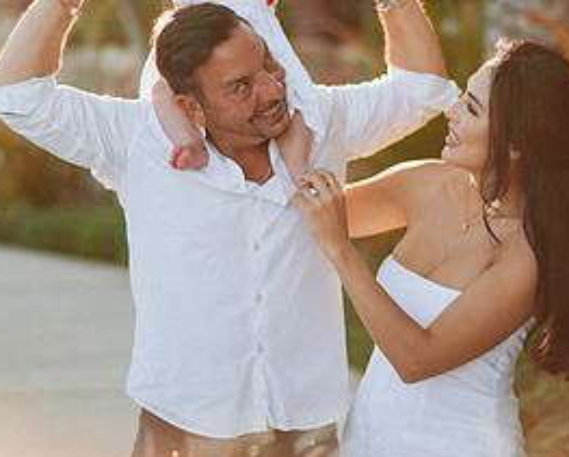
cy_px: 123
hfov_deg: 20.6
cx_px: 316
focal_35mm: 93
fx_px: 1568
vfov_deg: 16.5
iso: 125
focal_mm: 58
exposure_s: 1/2000
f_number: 1.4
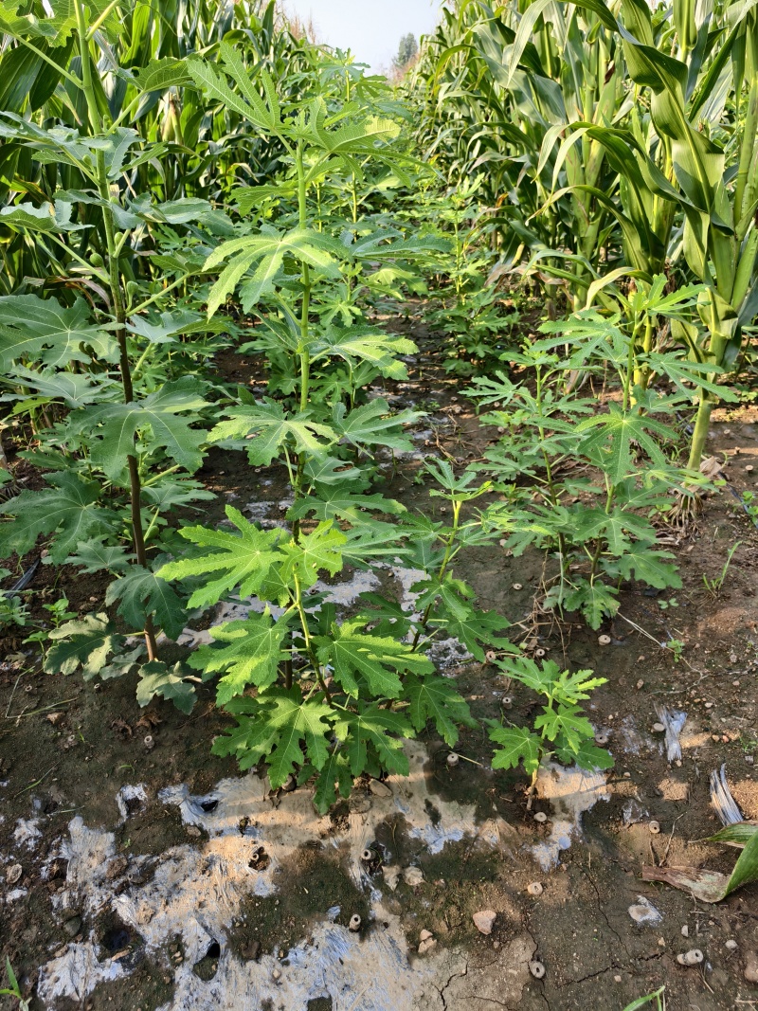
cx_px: 379
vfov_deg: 73.9
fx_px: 672
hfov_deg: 58.9
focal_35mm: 23
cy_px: 506
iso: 94
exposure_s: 1/724
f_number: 1.57
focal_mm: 5.6
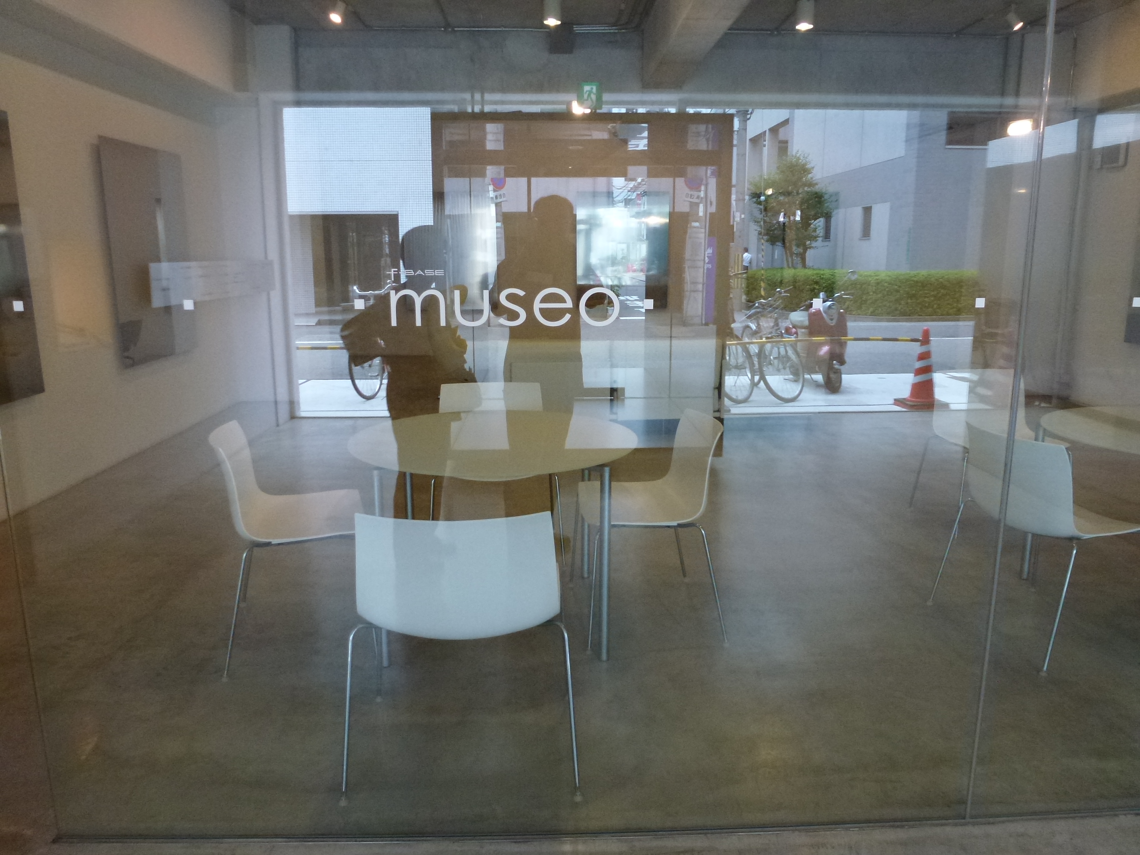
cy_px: 428
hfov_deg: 71.6
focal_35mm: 24
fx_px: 790
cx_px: 570
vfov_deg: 56.8
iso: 400
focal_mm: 4.3
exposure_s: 1/50
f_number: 3.3
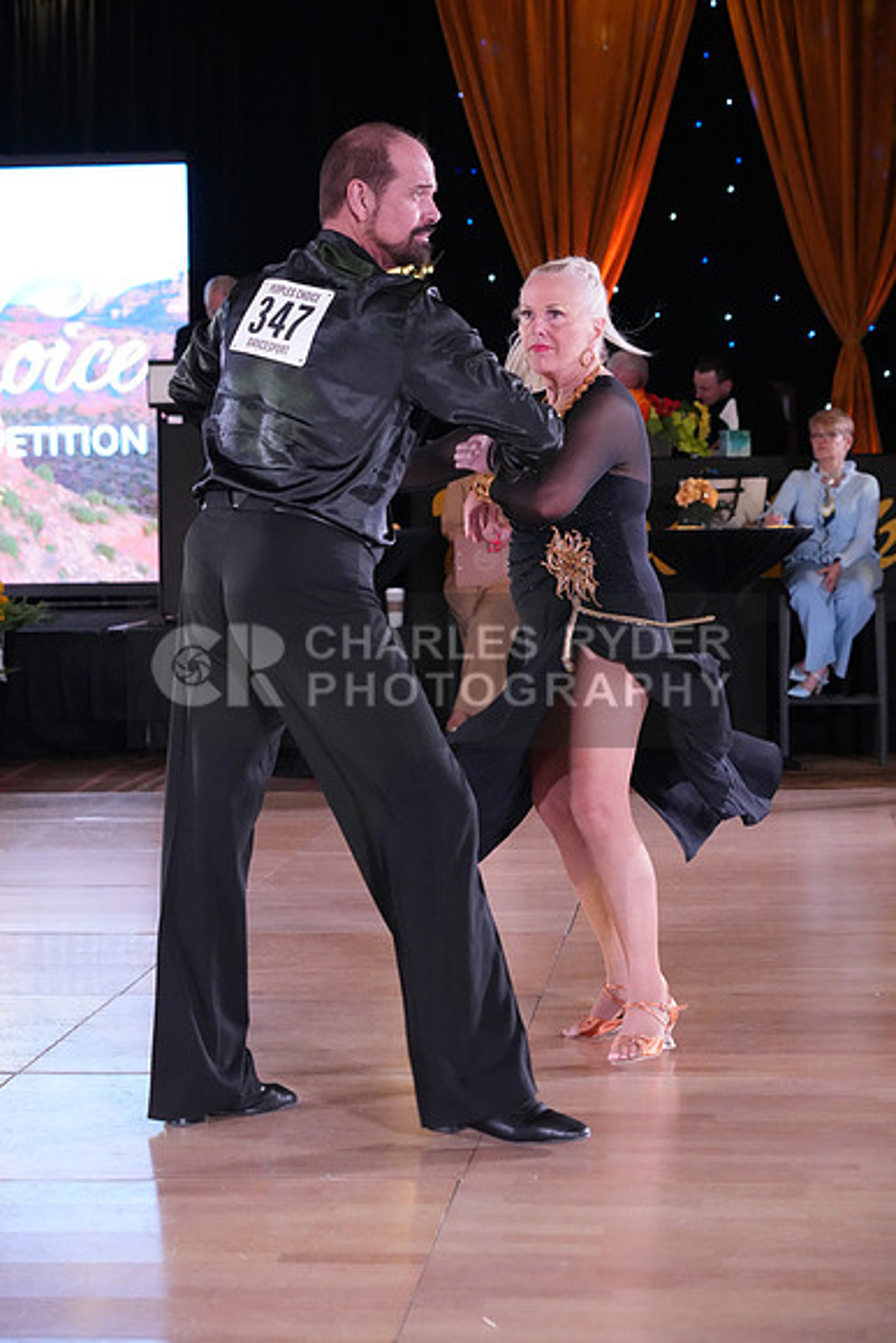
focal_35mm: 79
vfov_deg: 25.7
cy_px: 672
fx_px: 2947
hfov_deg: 17.3
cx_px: 448
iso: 8000
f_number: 5
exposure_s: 1/400
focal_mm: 79
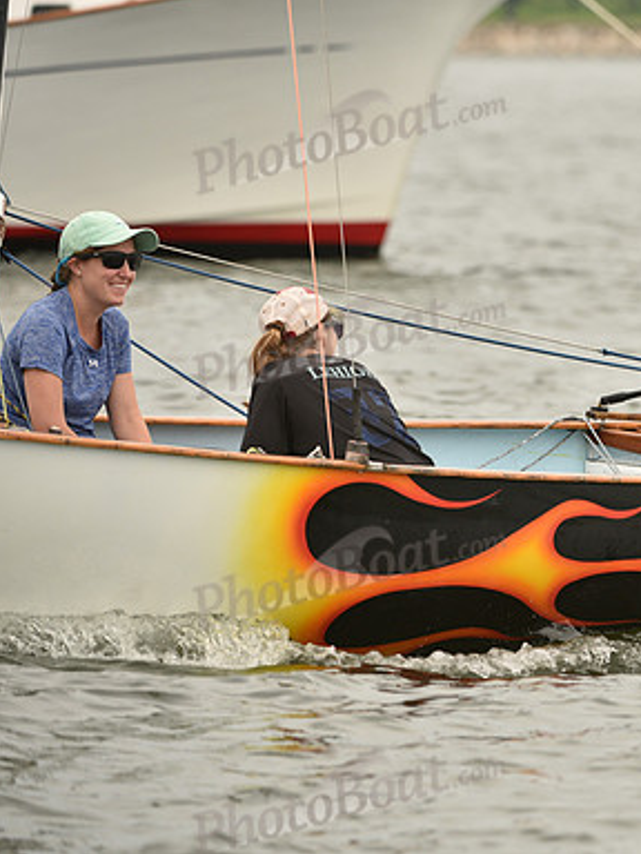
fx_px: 10394
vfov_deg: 4.7
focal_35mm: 421
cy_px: 426
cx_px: 623
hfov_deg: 3.5
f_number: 5.6
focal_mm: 290
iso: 320
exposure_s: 1/1250
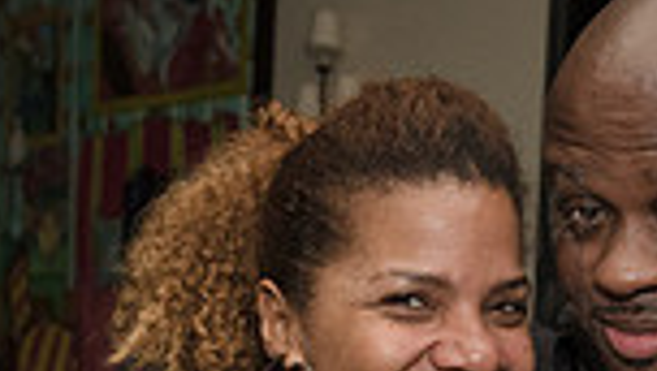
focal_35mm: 120
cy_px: 596
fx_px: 2093
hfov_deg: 17.7
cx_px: 519
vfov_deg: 9.8
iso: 1600
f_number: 5
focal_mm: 24
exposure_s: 1/250
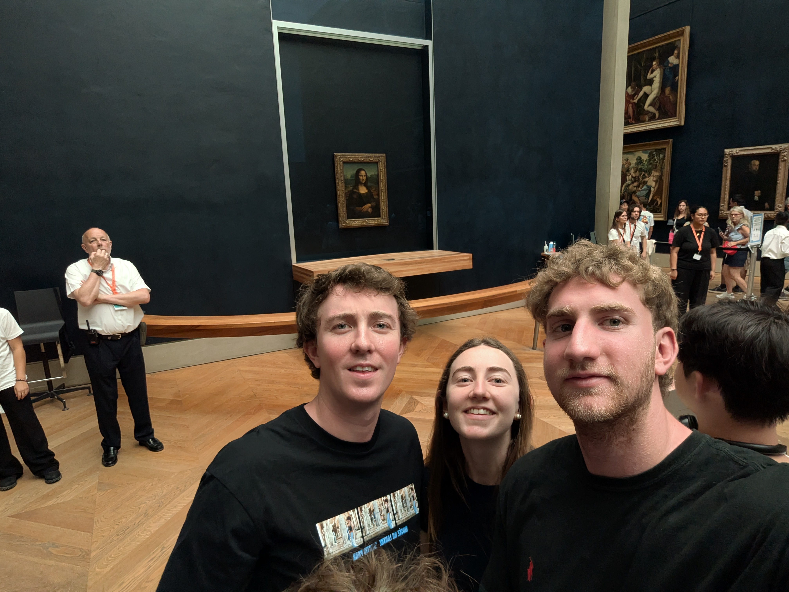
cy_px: 296
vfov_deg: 63.4
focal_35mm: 21
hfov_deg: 79.0
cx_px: 394
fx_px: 479
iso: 202
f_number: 2.2
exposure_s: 1/120
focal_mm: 2.74
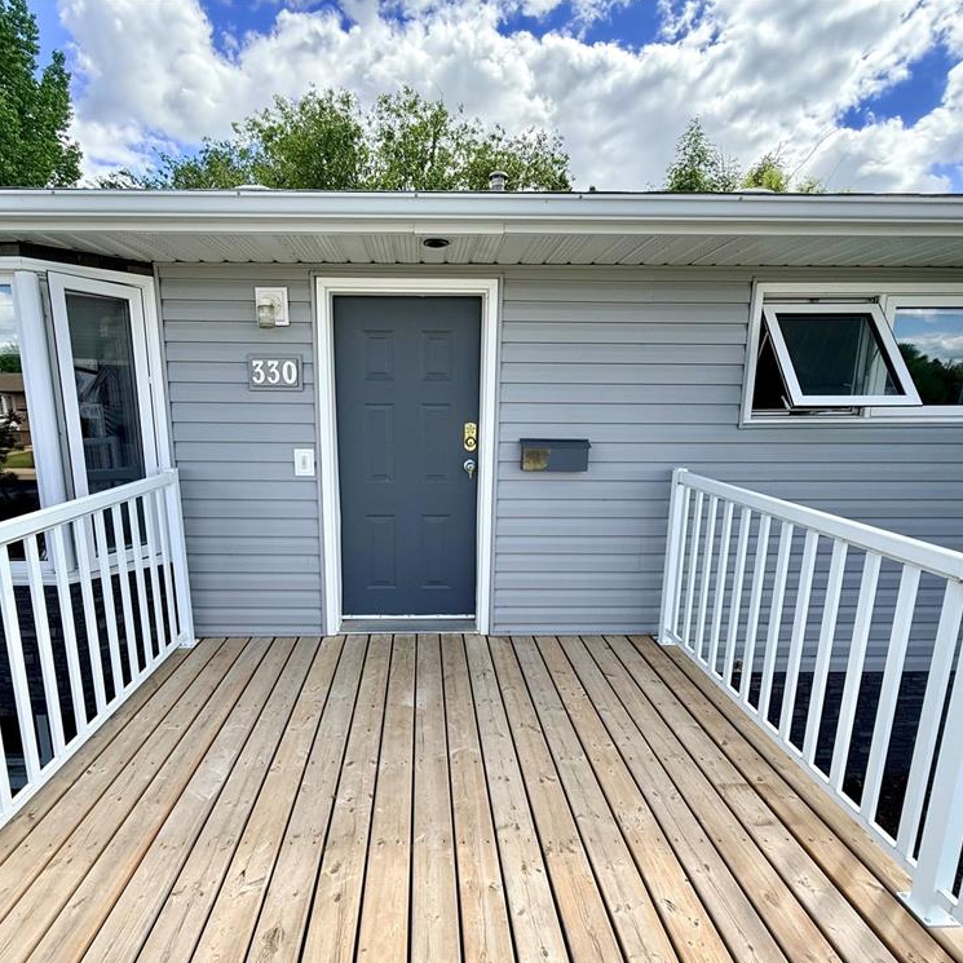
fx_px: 535
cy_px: 494
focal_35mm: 17
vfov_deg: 84.0
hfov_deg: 83.6
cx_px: 427
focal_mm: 2.22
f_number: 2.2
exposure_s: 1/619
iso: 50
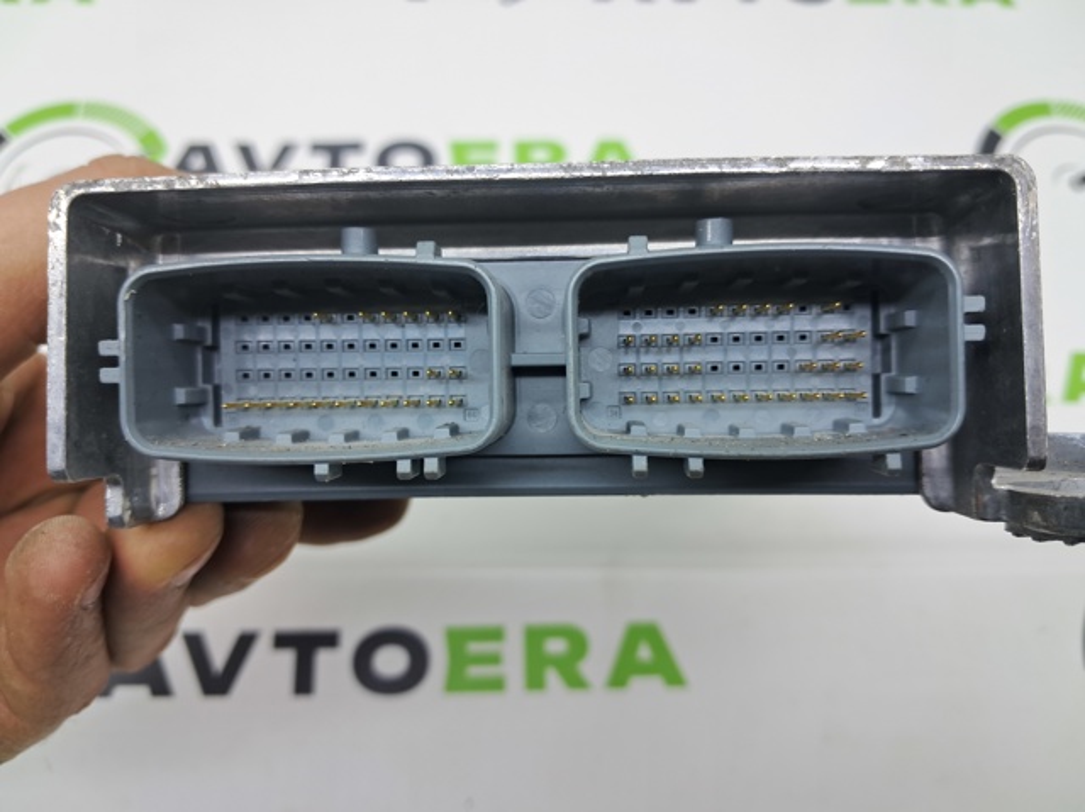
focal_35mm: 27
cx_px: 542
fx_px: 846
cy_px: 406
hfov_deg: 65.4
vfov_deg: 51.3
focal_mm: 4
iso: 50
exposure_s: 1/50
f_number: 1.8
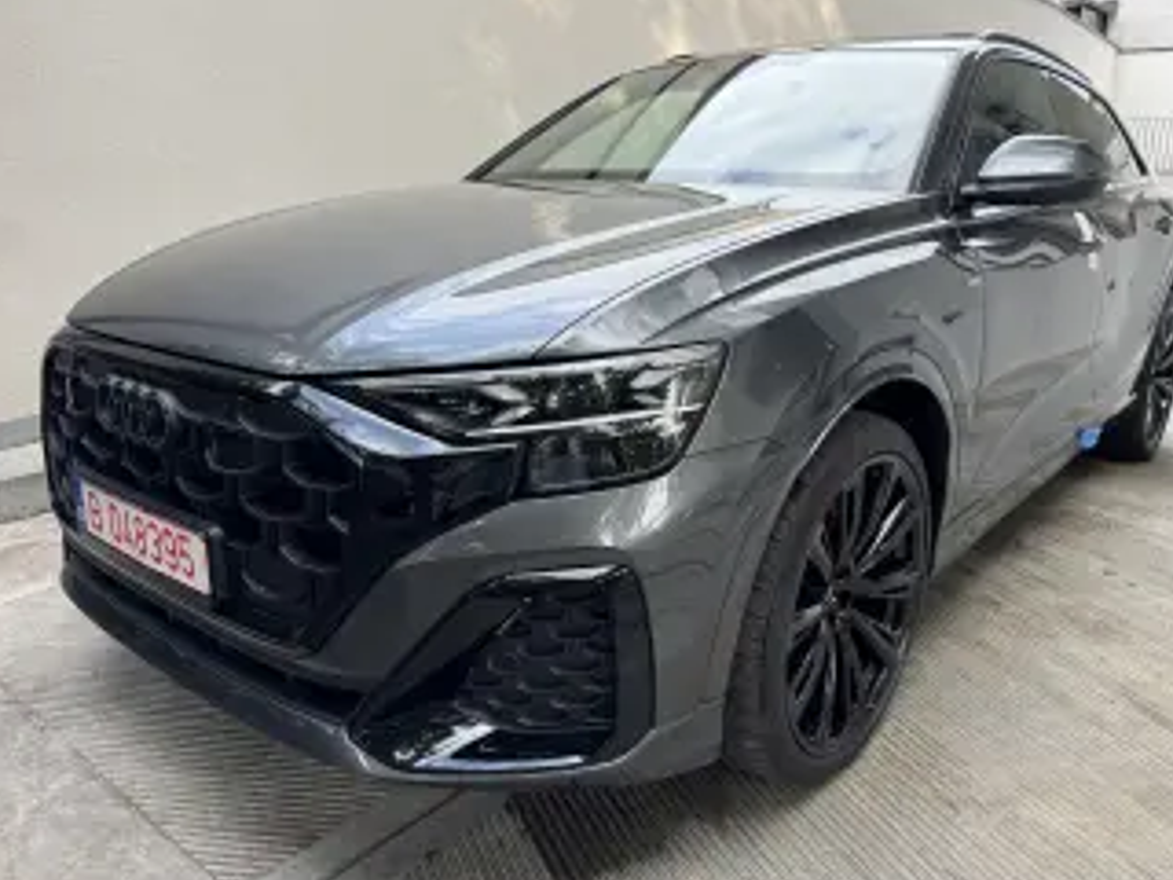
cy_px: 429
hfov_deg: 65.2
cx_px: 634
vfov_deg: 51.3
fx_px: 915
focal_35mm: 27
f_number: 1.78
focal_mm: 6.76
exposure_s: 1/397
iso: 80
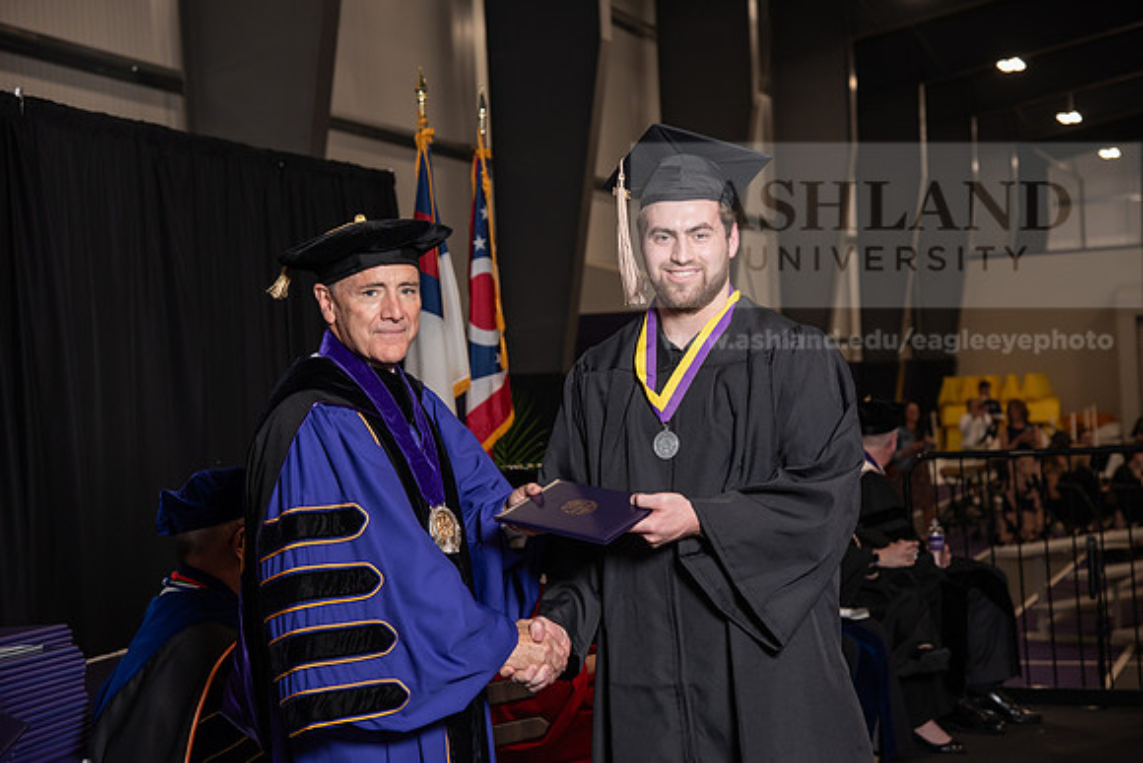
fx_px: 2223
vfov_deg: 19.5
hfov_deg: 28.8
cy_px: 382
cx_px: 572
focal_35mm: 70
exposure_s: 1/200
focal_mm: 70
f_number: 5
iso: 1000
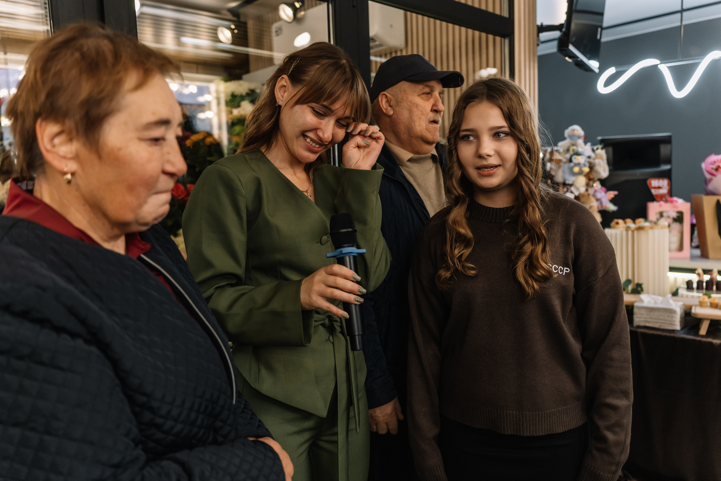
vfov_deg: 46.4
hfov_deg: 65.5
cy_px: 240
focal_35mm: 28
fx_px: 561
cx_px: 360
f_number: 2.8
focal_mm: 28
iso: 1000
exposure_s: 1/125
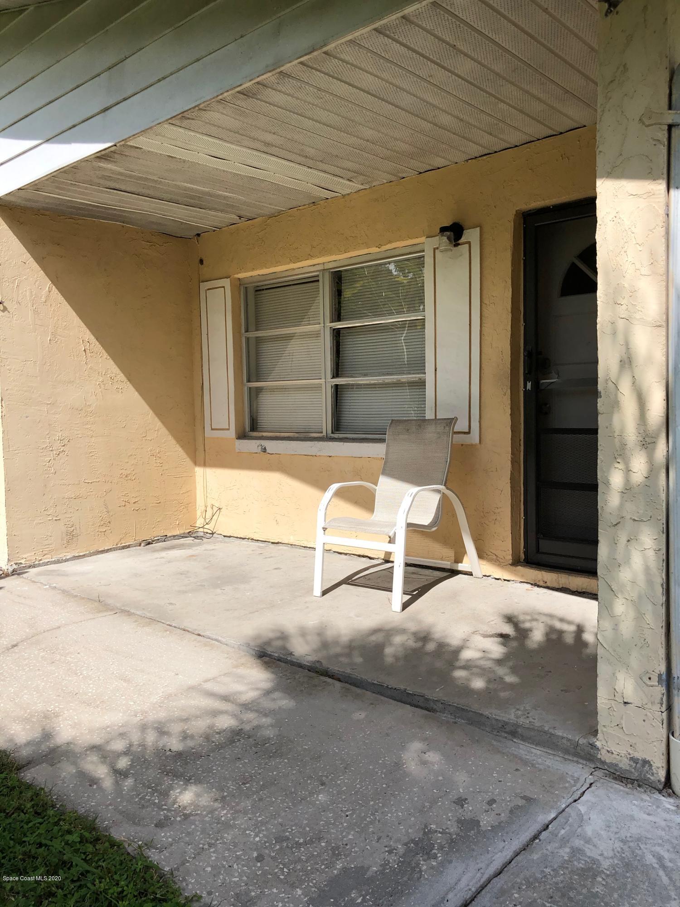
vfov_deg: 63.4
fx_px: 733
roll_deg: -0.5
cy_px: 454
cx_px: 340
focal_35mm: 28
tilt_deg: -3.2
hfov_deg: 49.7
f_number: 1.8
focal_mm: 3.99
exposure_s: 1/2315
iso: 20
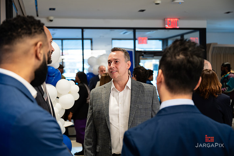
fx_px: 327
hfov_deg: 39.3
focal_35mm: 50
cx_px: 117
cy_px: 78
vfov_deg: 26.8
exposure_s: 1/200
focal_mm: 50
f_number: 3.2
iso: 800
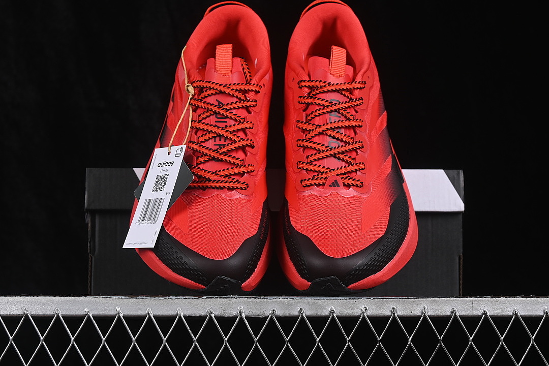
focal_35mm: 75
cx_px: 274
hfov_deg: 27.0
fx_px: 1144
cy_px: 183
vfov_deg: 18.2
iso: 160
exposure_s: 1/60
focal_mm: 50
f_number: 8
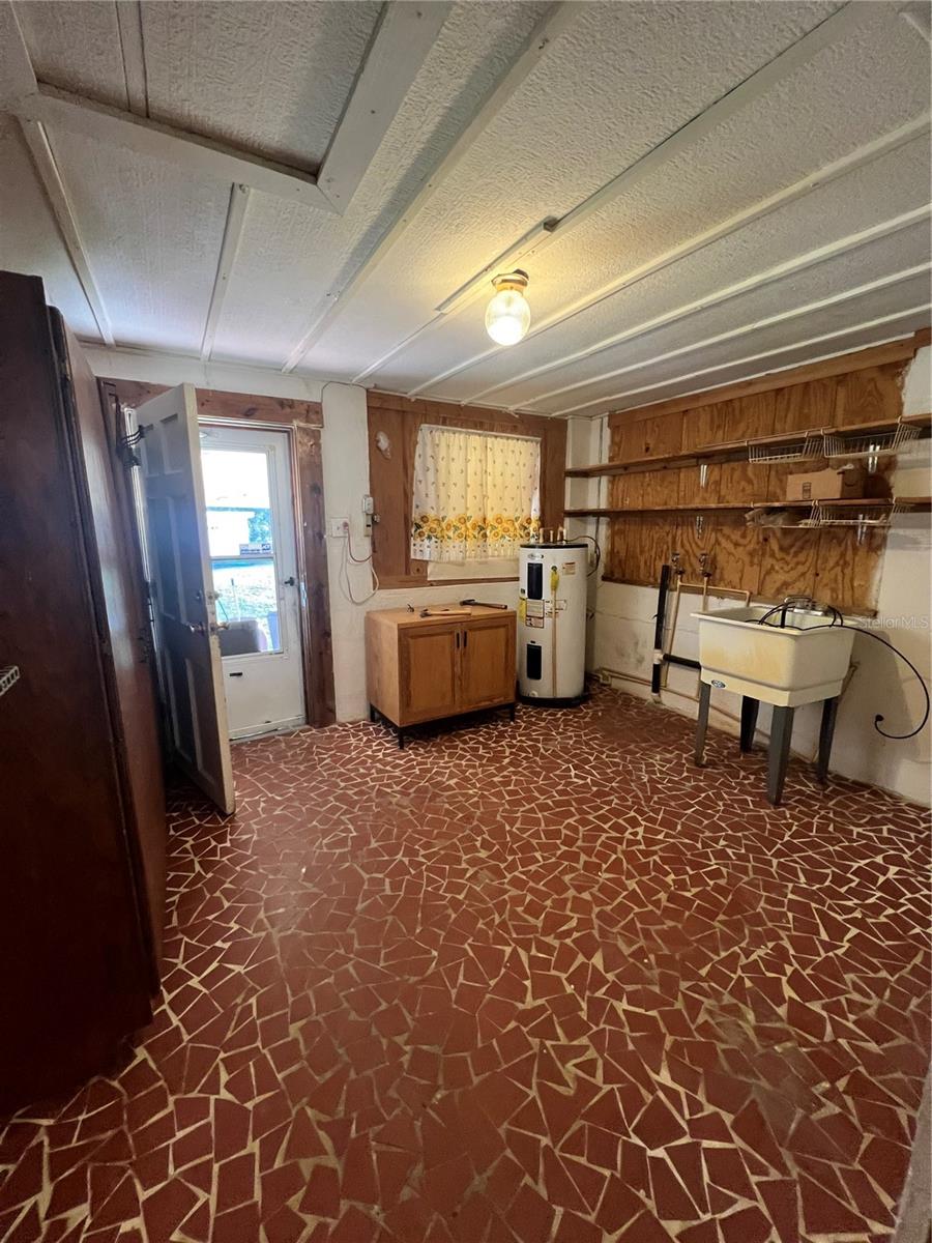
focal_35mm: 13
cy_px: 622
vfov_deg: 106.2
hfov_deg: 89.9
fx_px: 467
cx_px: 466
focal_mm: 1.57
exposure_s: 1/60
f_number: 1.8
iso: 500
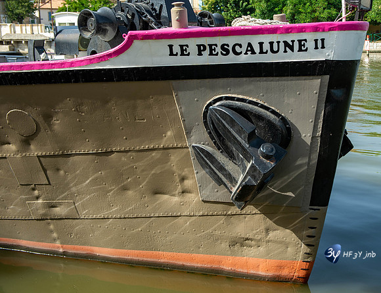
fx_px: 539
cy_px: 123
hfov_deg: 38.5
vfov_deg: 30.3
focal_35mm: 49
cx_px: 256
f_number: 6.3
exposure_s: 1/160
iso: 100
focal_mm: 38
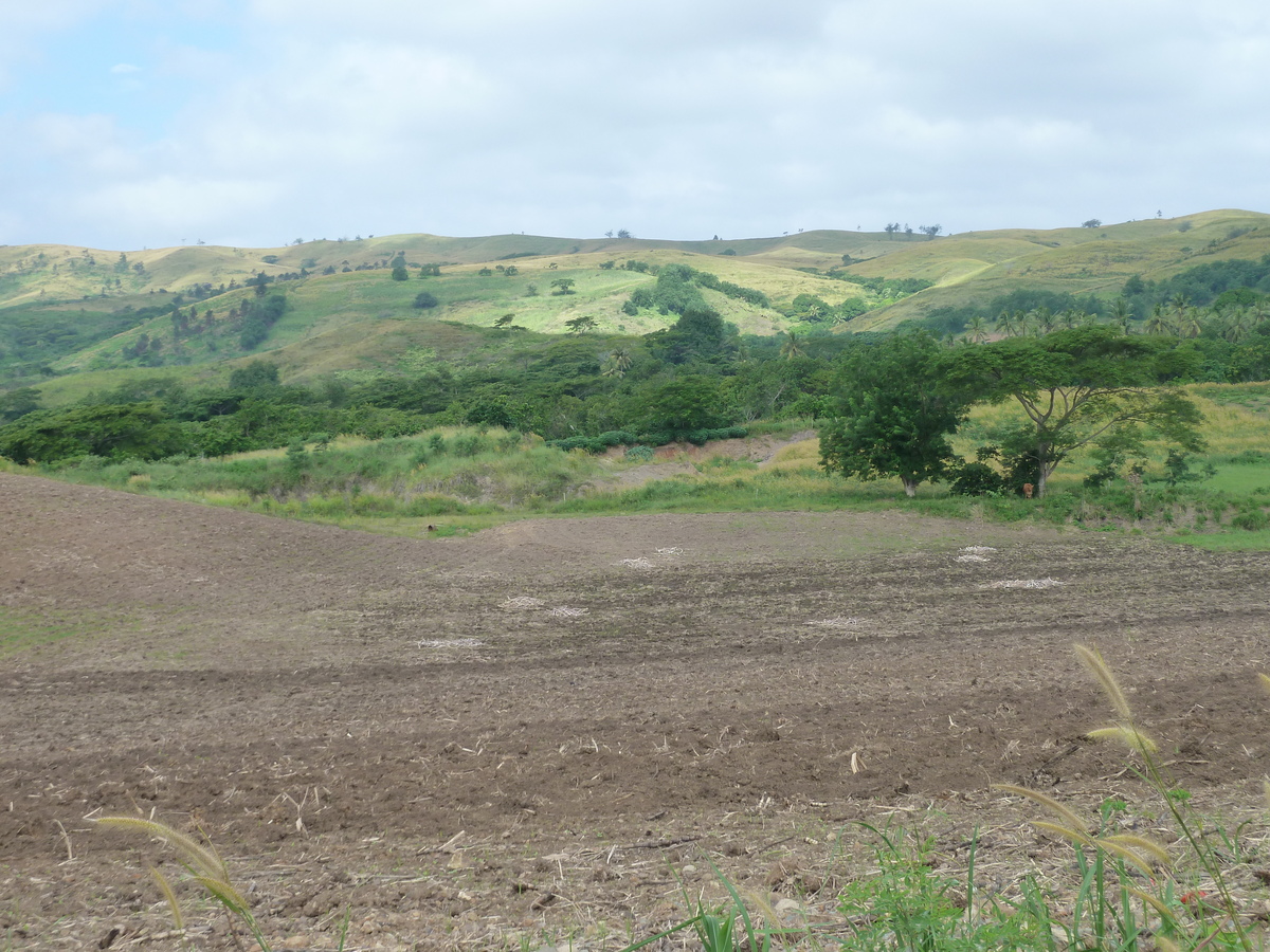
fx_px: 2018
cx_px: 635
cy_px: 476
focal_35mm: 55
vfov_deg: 26.6
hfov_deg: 34.9
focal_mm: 9.1
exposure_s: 1/400
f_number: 3.9
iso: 125
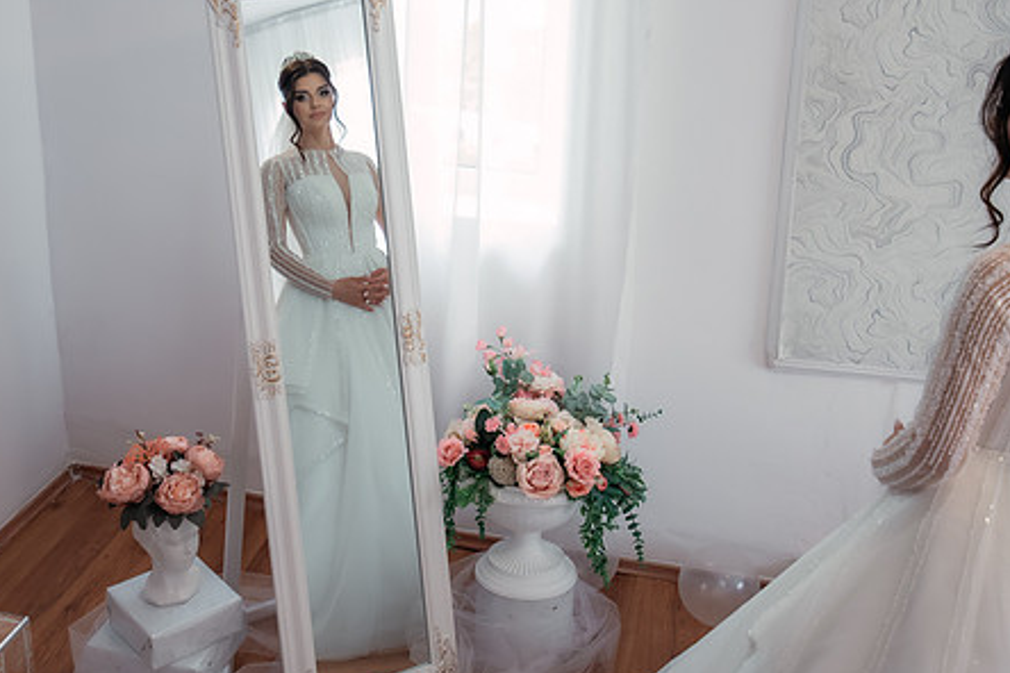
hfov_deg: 41.0
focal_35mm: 48
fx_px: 1347
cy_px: 226
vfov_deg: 27.9
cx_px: 442
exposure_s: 1/250
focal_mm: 30
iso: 1600
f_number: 2.8
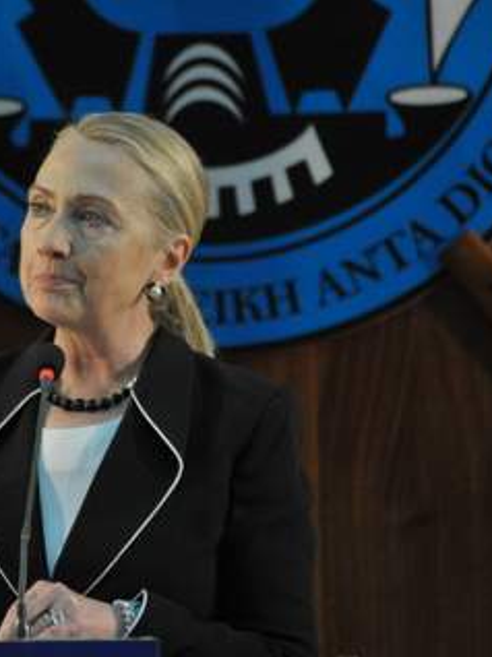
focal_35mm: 581
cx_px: 120
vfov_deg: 3.4
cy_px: 328
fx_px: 11025
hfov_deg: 2.6
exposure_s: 1/125
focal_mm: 400
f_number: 5.6
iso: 6400
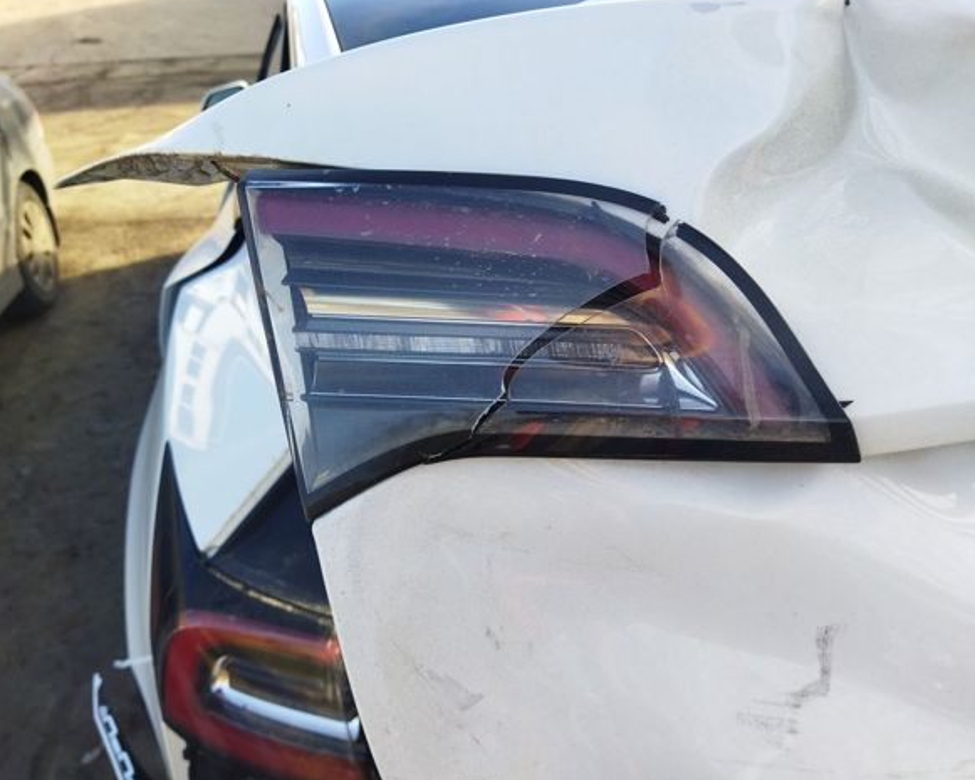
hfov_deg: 60.3
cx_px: 441
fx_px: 837
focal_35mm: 29
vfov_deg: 50.0
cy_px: 383
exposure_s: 1/506
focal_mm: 4.71
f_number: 1.79
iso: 99
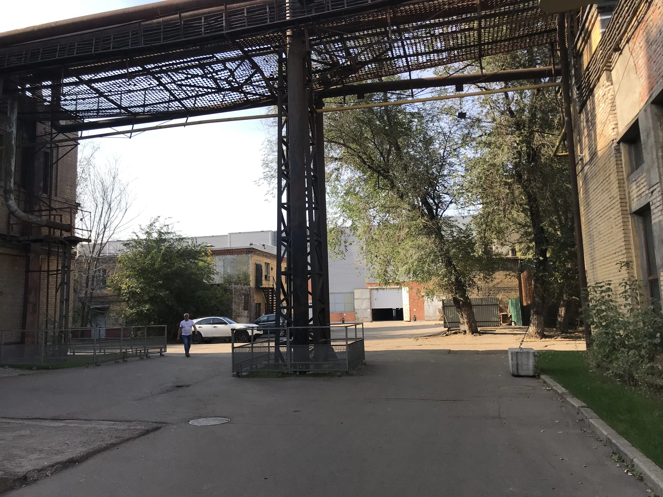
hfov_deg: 63.4
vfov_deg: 49.7
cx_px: 332
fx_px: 536
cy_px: 248
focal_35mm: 28
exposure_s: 1/731
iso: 20
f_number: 1.8
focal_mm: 3.99
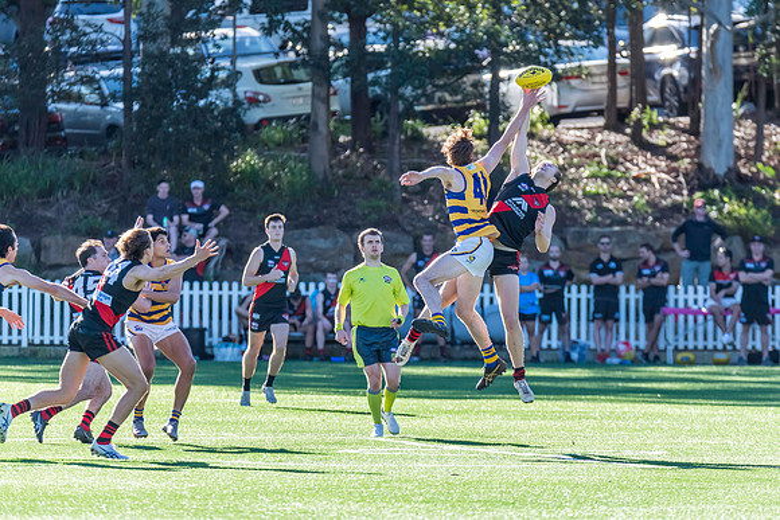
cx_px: 457
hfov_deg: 4.9
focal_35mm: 422
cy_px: 215
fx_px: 9142
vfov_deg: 3.3
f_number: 6
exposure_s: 1/1600
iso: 1400
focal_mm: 360
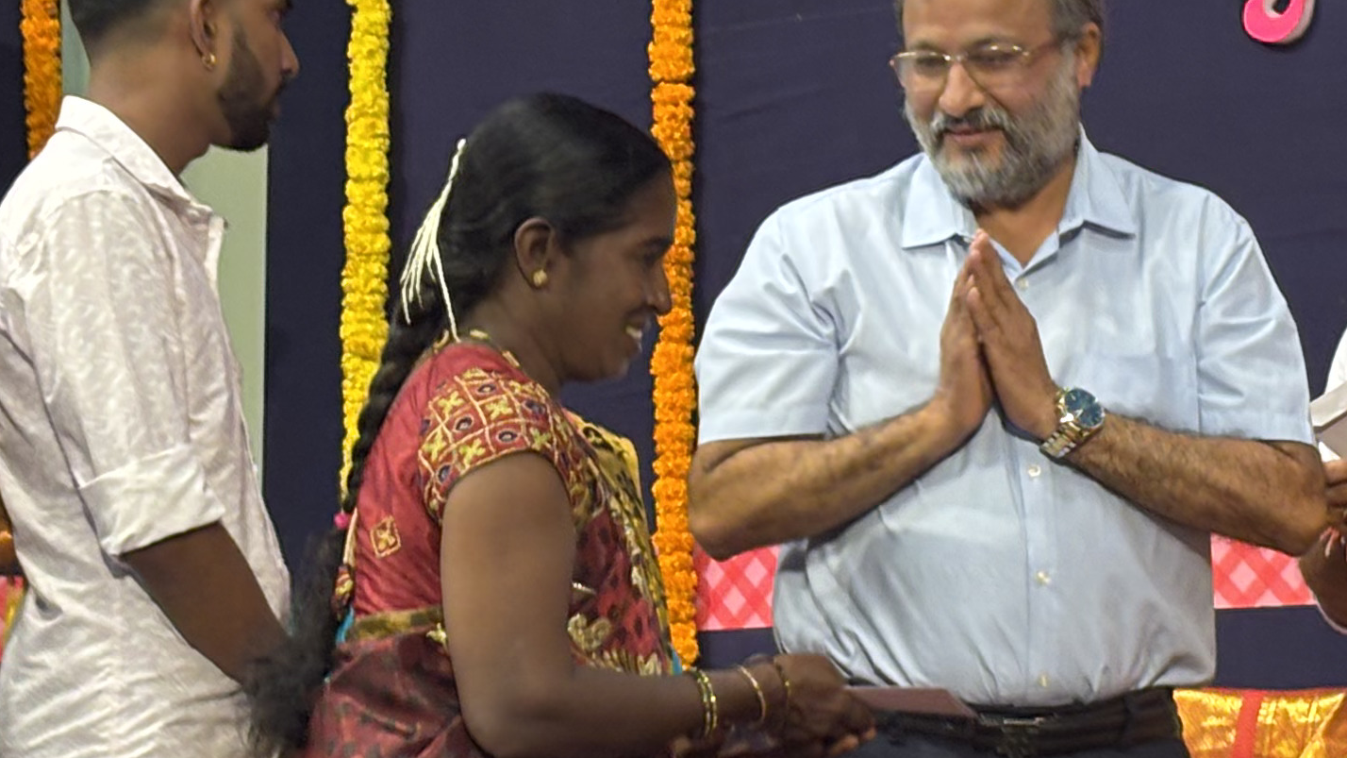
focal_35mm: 160
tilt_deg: +1.5
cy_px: 633
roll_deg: +0.3
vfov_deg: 7.6
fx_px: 5714
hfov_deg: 13.4
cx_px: 848
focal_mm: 5.96
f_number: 1.6
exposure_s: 1/51
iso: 50
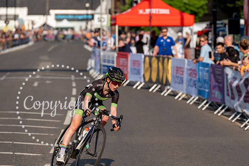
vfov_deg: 7.1
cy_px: 83
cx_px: 124
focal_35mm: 194
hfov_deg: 10.6
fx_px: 1342
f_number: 5
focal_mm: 194
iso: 160
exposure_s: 1/1000
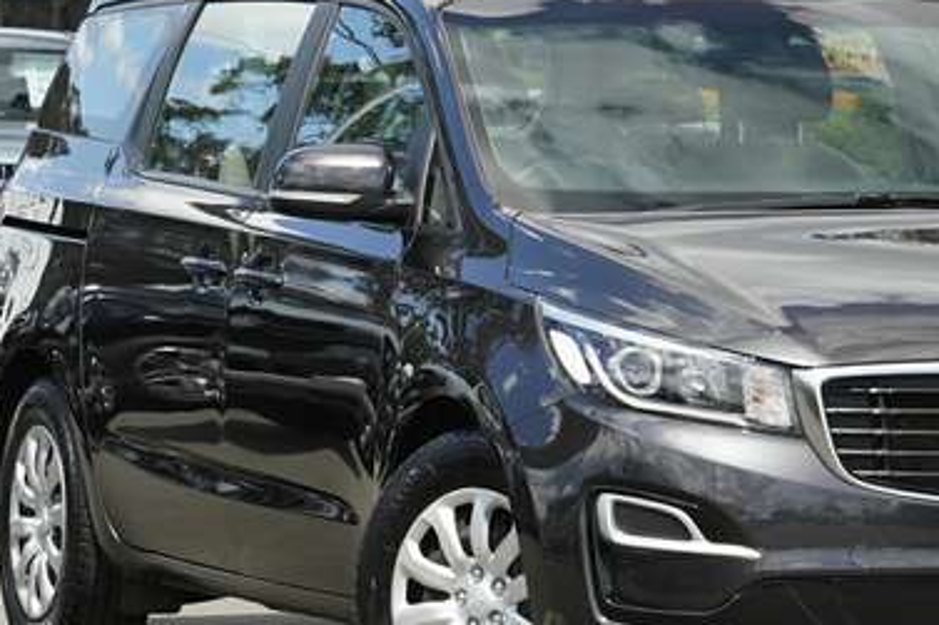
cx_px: 692
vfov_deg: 8.2
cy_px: 346
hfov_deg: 12.3
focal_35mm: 167
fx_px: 4354
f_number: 7.1
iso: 1000
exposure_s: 1/800
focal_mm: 105
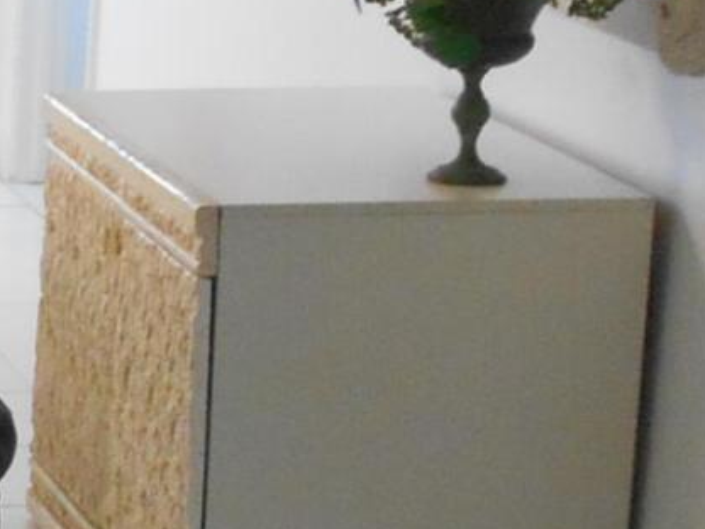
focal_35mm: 180
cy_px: 617
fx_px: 3666
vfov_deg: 8.2
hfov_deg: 10.0
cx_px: -776
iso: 280
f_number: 3.4
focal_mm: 4.7
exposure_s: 1/30
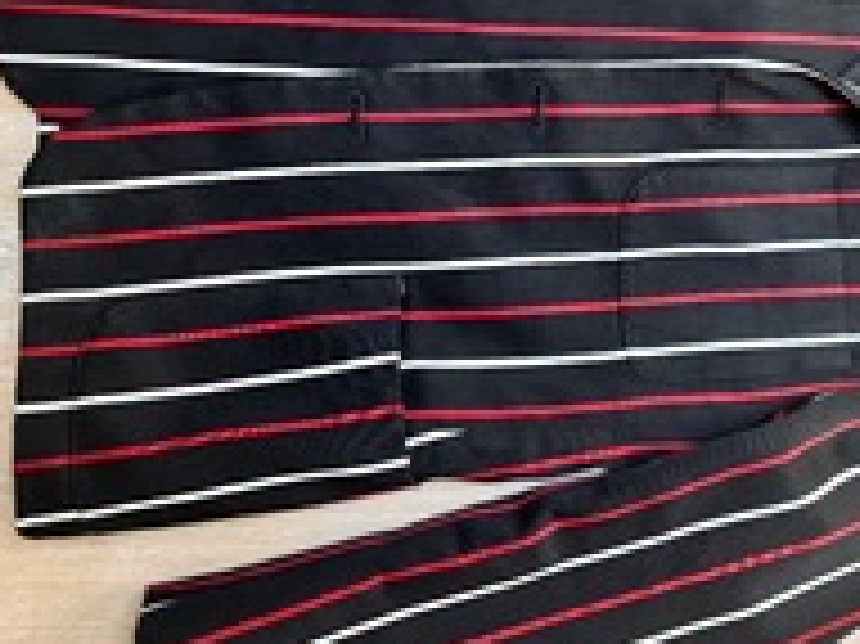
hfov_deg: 37.5
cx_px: 689
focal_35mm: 49
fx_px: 1217
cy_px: 126
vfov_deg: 29.0
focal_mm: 5.96
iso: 125
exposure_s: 1/110
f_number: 1.6
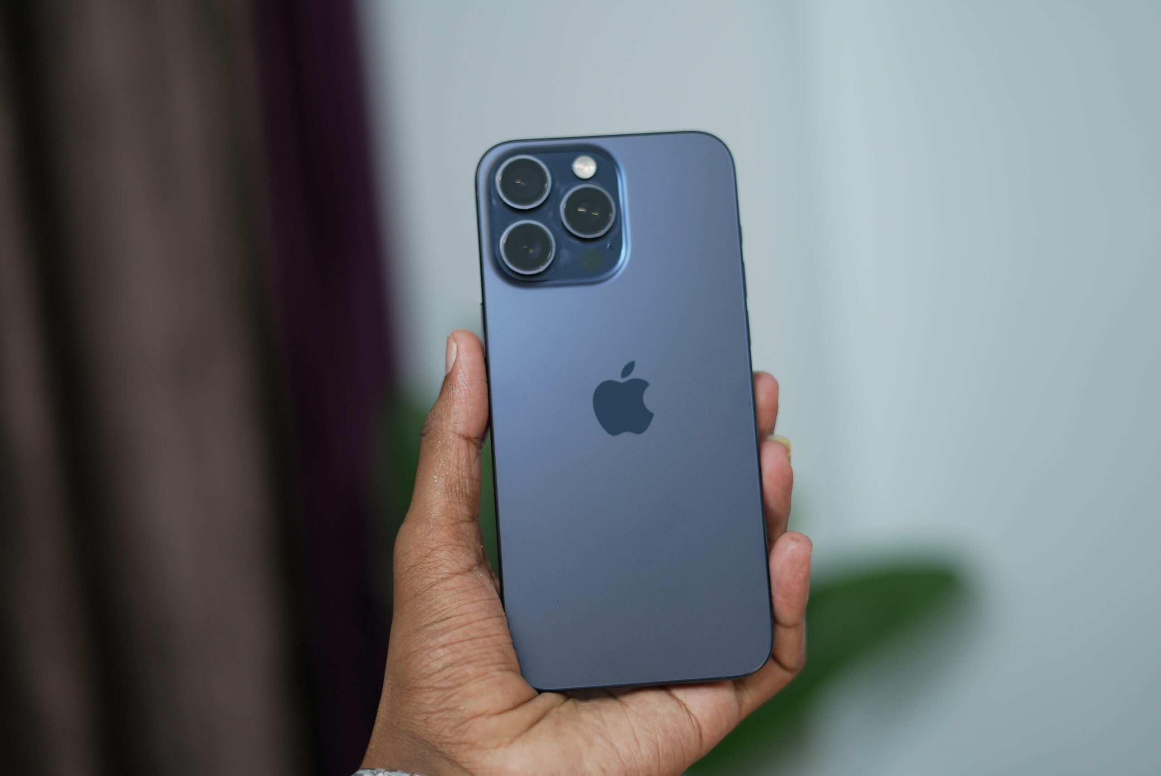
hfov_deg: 39.6
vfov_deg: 27.0
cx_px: 580
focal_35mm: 50
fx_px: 1613
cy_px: 388
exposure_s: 1/100
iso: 320
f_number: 2.2
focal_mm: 50
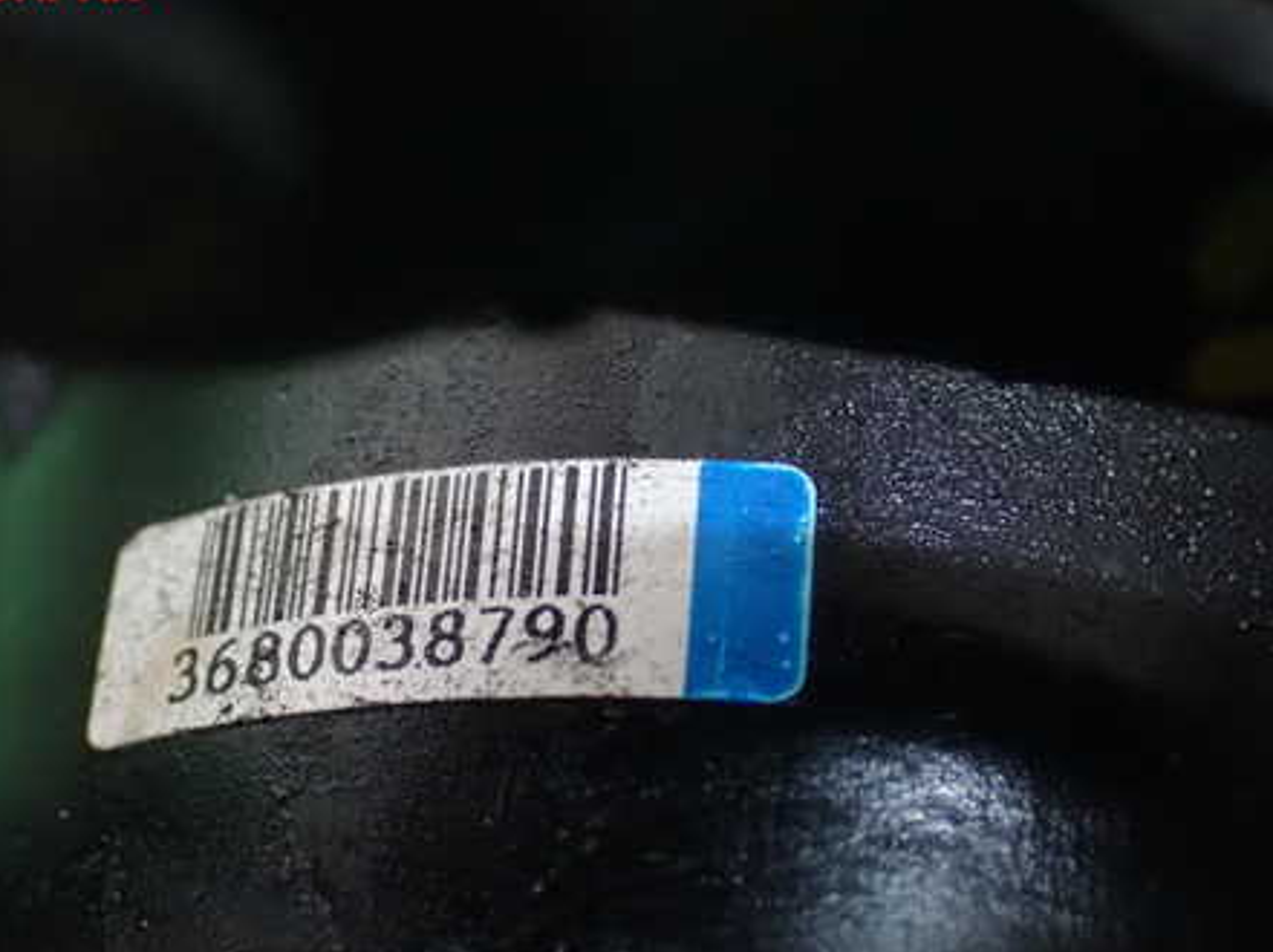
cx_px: 482
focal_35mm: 79
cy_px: 594
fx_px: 2903
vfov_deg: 18.6
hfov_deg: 24.7
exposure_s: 1/40
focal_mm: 10.35
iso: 1600
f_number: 3.5
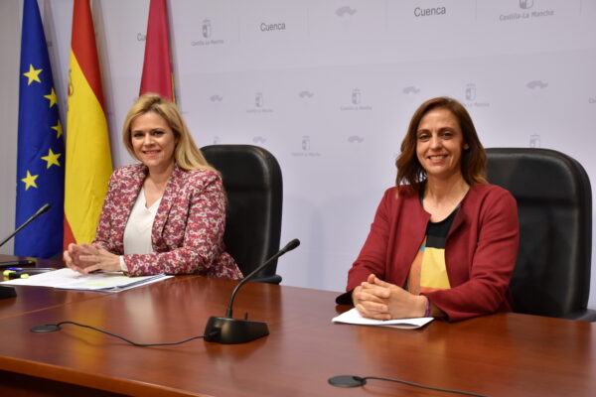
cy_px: 198
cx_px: 298
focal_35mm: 51
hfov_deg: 38.9
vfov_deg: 26.5
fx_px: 844
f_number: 5
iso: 400
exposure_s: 1/100
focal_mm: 34
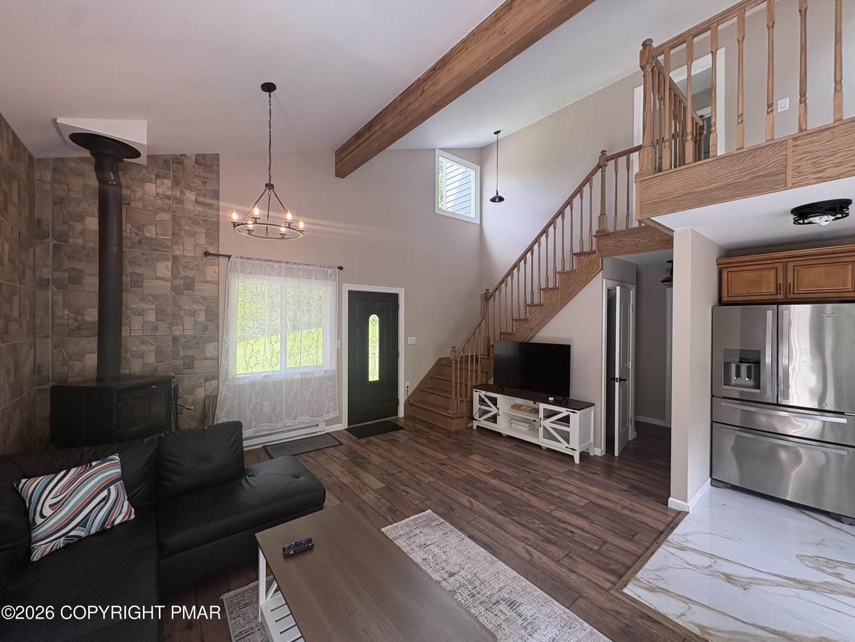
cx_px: 428
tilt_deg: +0.6
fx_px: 346
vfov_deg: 85.7
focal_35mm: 14
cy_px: 321
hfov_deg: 102.1
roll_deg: -0.2
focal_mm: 2.22
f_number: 2.2
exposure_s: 1/99
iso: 80
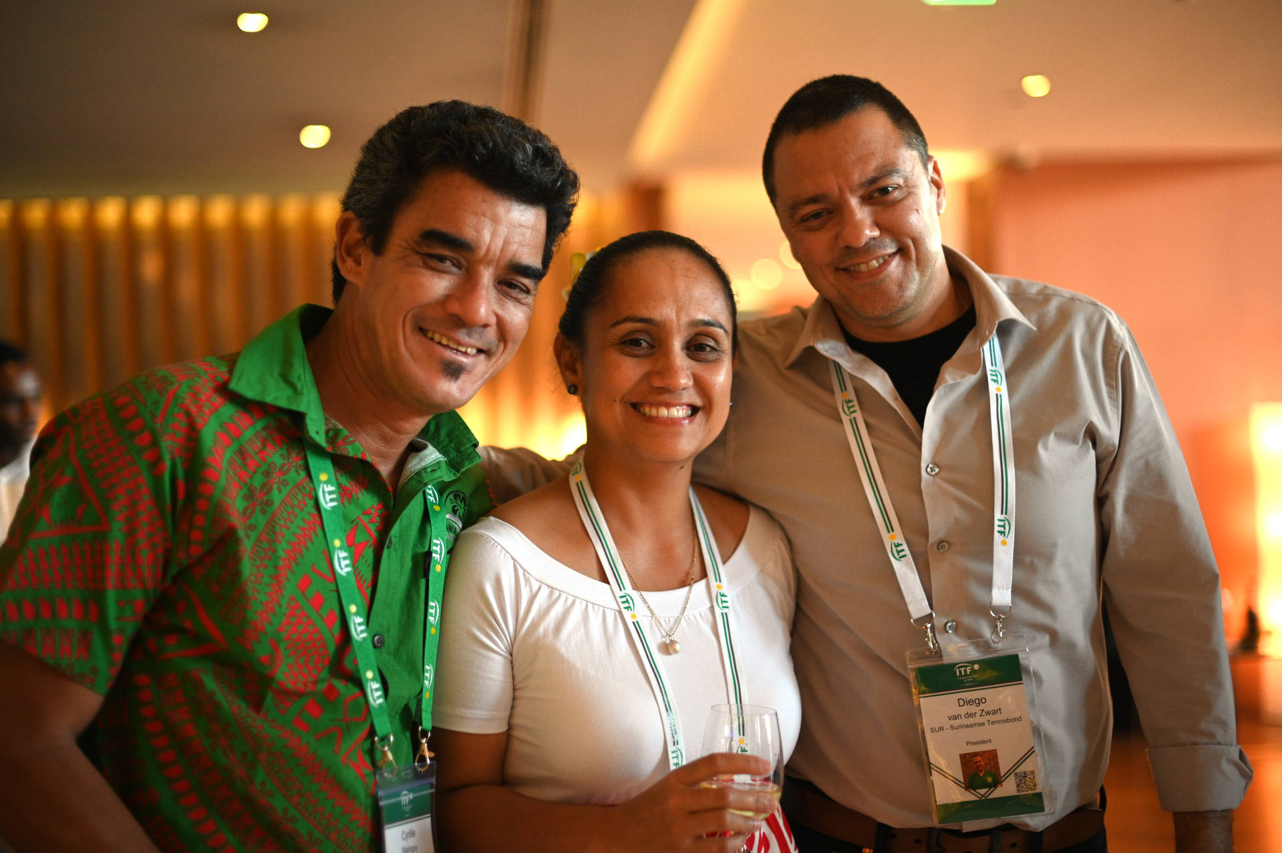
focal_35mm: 50
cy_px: 426
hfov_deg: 39.6
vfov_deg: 27.0
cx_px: 641
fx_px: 1779
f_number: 1.8
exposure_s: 1/320
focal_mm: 50
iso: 1000
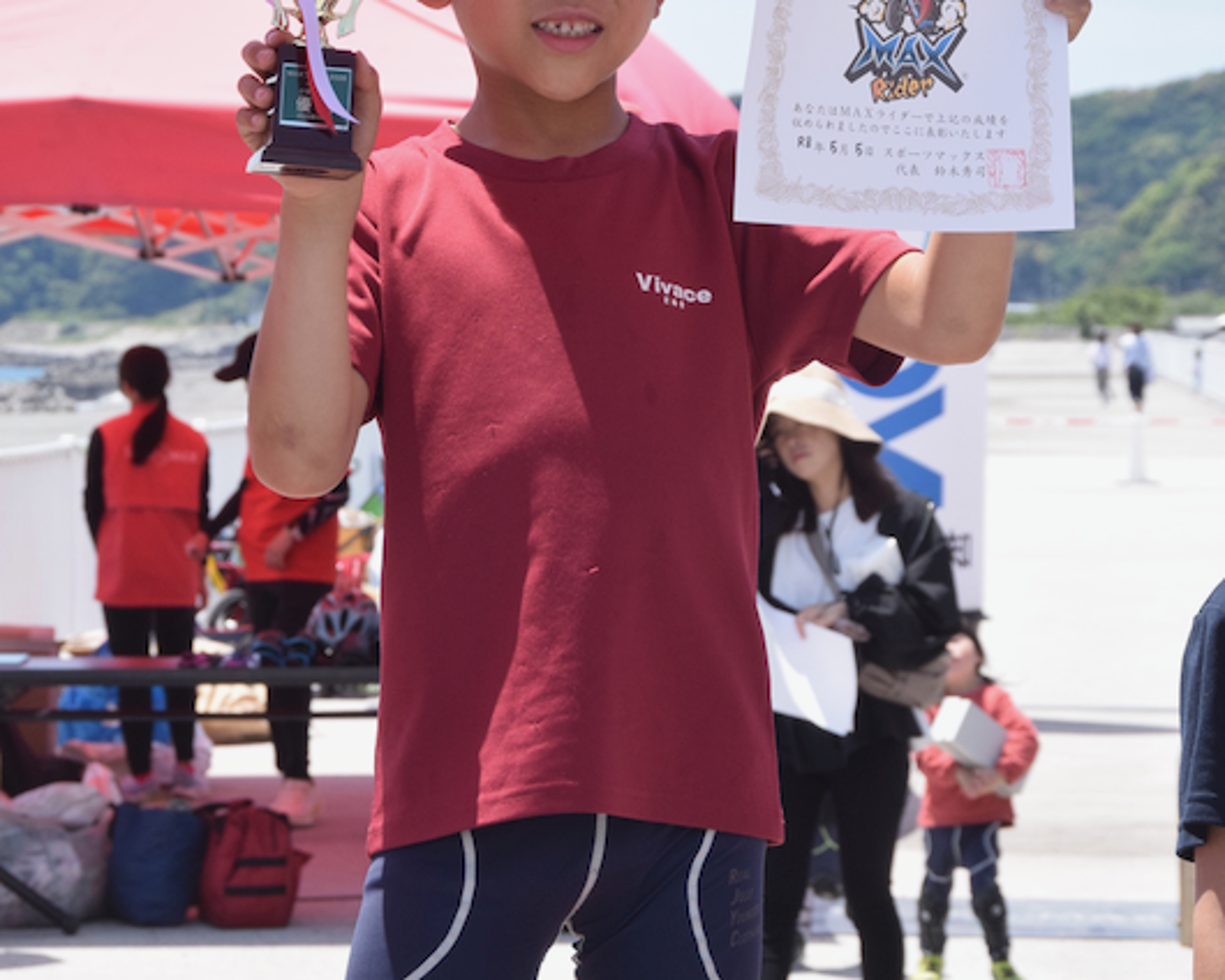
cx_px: 609
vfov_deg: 9.1
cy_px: 231
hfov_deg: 11.4
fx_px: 6163
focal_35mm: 170
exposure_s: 1/640
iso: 800
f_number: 11
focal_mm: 80
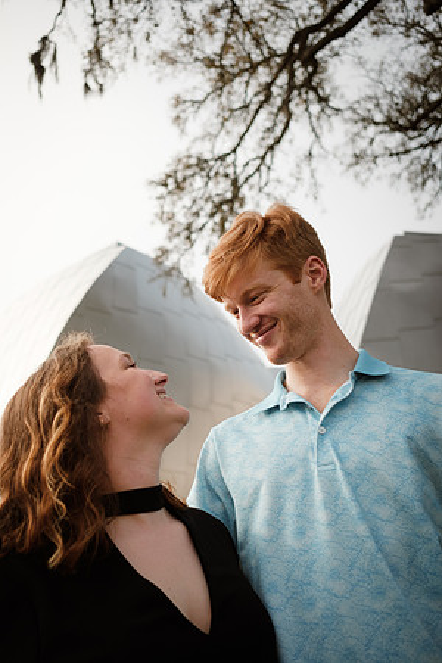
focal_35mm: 35
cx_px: 221
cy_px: 332
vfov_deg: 54.4
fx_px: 645
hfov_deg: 37.9
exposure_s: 1/4000
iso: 400
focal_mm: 23
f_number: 2.5
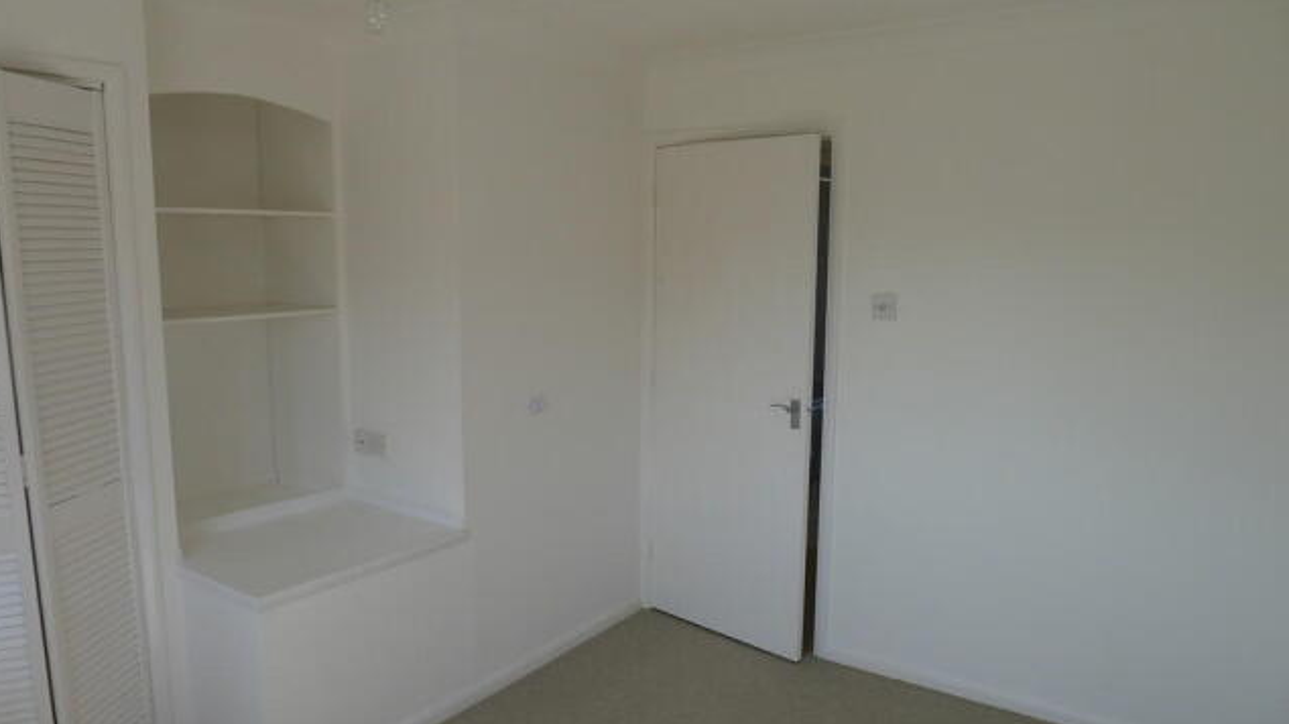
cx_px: 624
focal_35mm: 26
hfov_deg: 71.9
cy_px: 374
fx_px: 888
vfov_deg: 44.3
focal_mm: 5.1
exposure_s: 1/160
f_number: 2.8
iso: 80
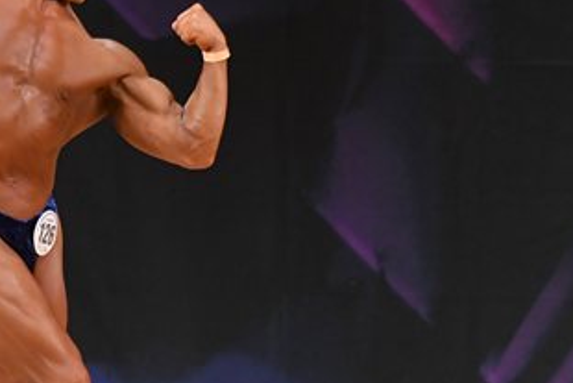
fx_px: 10143
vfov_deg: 2.2
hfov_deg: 3.2
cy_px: 163
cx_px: 34
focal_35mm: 637
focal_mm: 170
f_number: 5.6
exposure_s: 1/400
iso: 3200
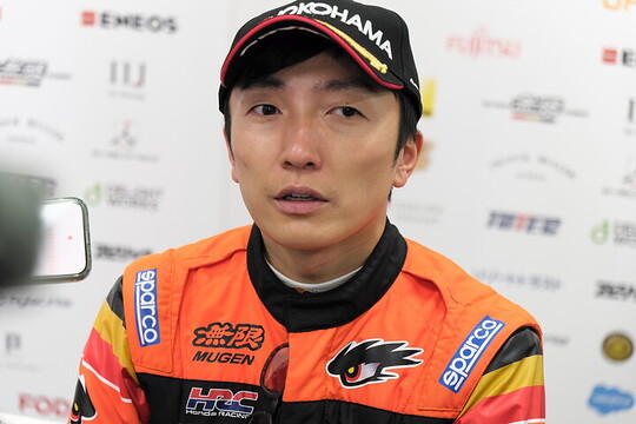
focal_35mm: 95
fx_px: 1678
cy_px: 212
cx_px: 318
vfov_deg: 14.4
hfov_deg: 21.5
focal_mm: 63.4
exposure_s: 1/180
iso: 500
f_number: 2.8
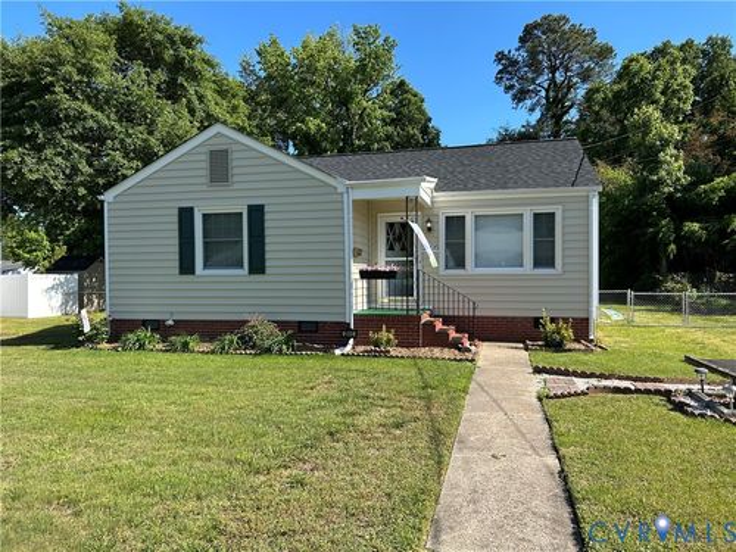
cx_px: 368
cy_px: 276
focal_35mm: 26
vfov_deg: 53.1
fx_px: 553
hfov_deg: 67.3
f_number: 1.5
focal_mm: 5.7
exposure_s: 1/2083
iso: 50
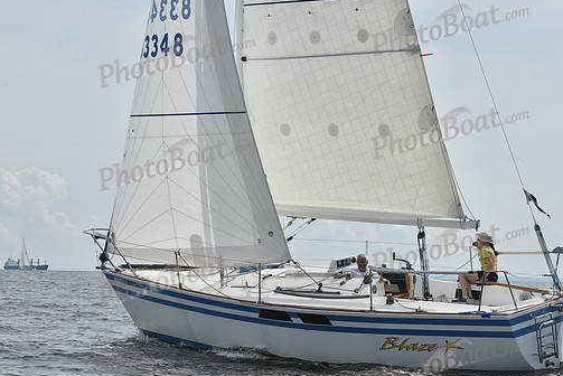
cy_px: 204
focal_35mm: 98
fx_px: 1533
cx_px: 315
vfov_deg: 14.0
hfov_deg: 20.8
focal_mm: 85
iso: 320
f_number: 10
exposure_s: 1/1250
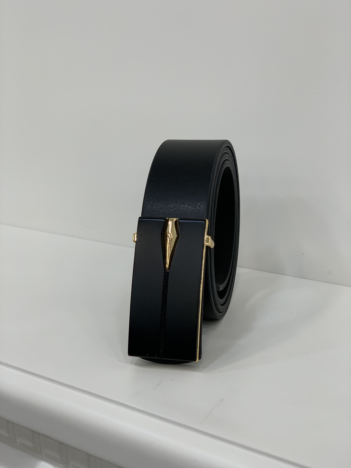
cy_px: 234
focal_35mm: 52
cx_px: 176
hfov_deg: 28.0
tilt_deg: -14.7
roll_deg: +0.5
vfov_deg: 36.8
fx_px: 703
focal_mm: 6
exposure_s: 1/122
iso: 64
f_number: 2.4
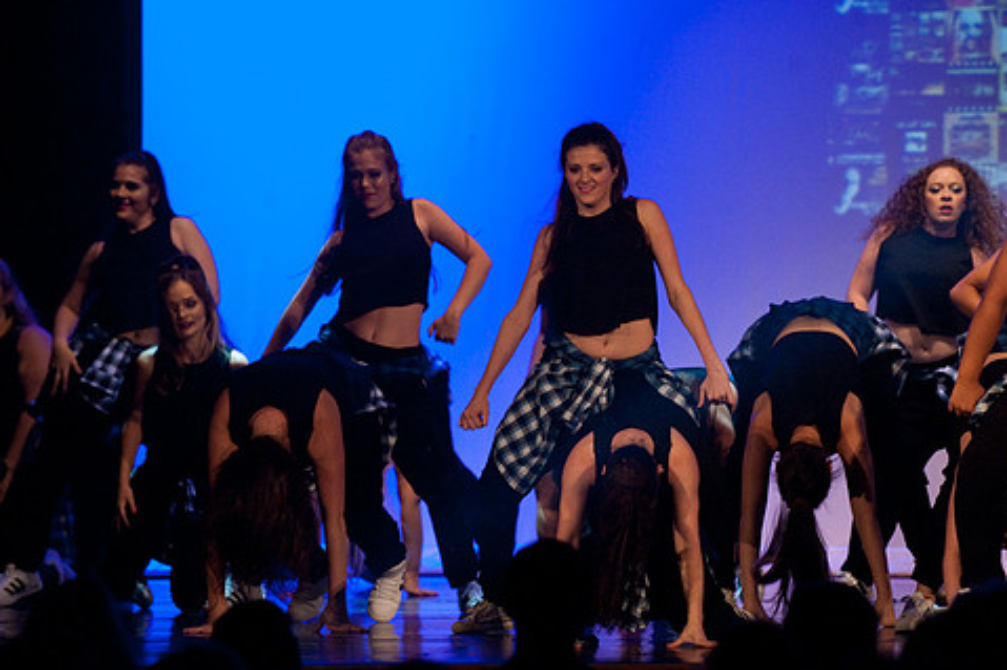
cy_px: 359
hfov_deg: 8.5
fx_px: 6767
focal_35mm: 242
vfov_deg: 5.7
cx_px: 570
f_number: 4
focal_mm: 200
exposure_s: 1/200
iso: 3200
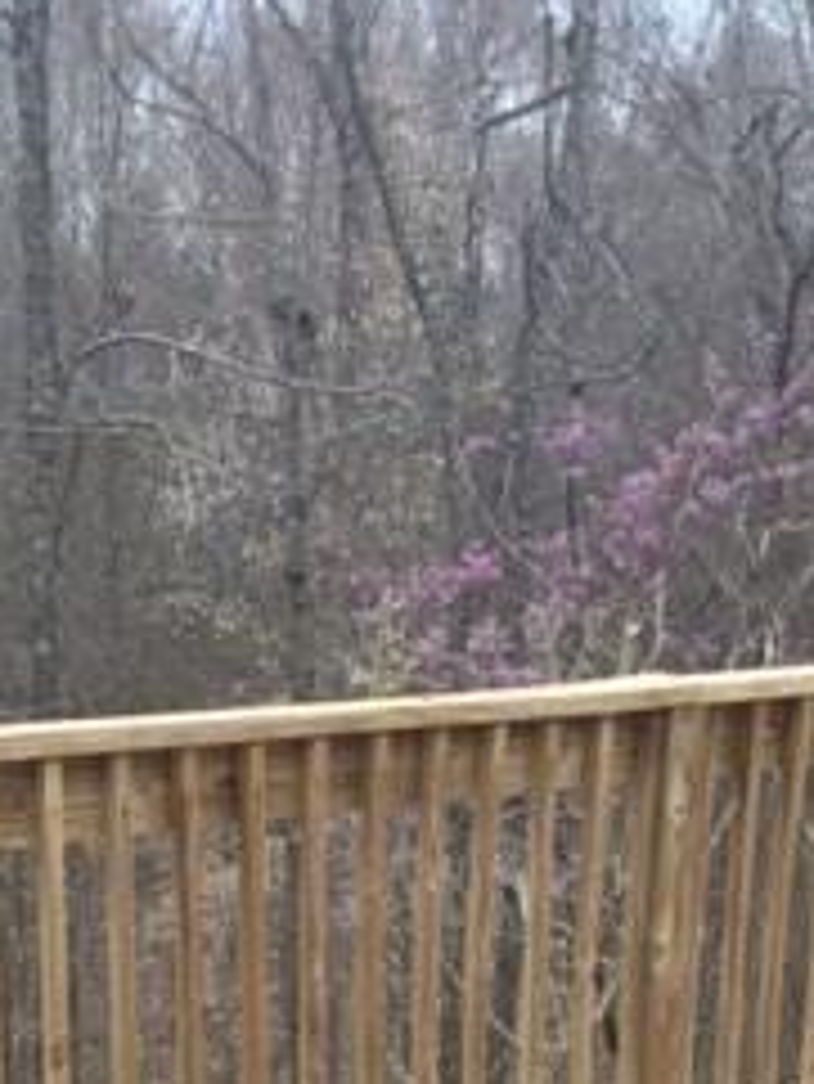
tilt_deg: -17.2
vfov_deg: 23.1
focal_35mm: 77
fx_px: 2412
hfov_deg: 19.1
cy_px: 1322
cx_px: 279
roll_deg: +0.4
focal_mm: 4.15
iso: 32
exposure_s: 1/169
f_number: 2.2
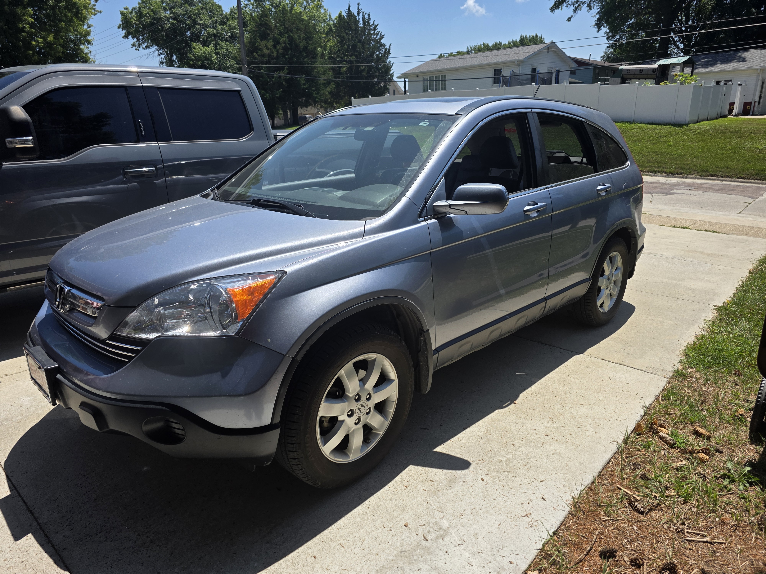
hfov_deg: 73.9
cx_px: 383
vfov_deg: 58.9
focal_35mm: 23
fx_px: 509
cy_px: 287
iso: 80
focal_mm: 6.3
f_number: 1.7
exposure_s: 1/5017
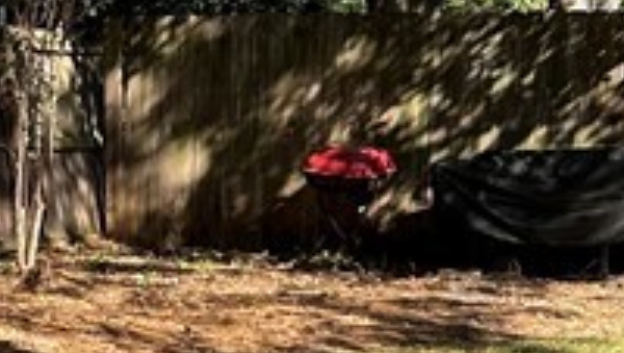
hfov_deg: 14.0
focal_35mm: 145
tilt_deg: -5.2
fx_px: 2402
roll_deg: -0.2
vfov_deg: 8.4
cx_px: -262
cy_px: 312
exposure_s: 1/1252
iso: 50
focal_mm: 5.7
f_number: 1.5
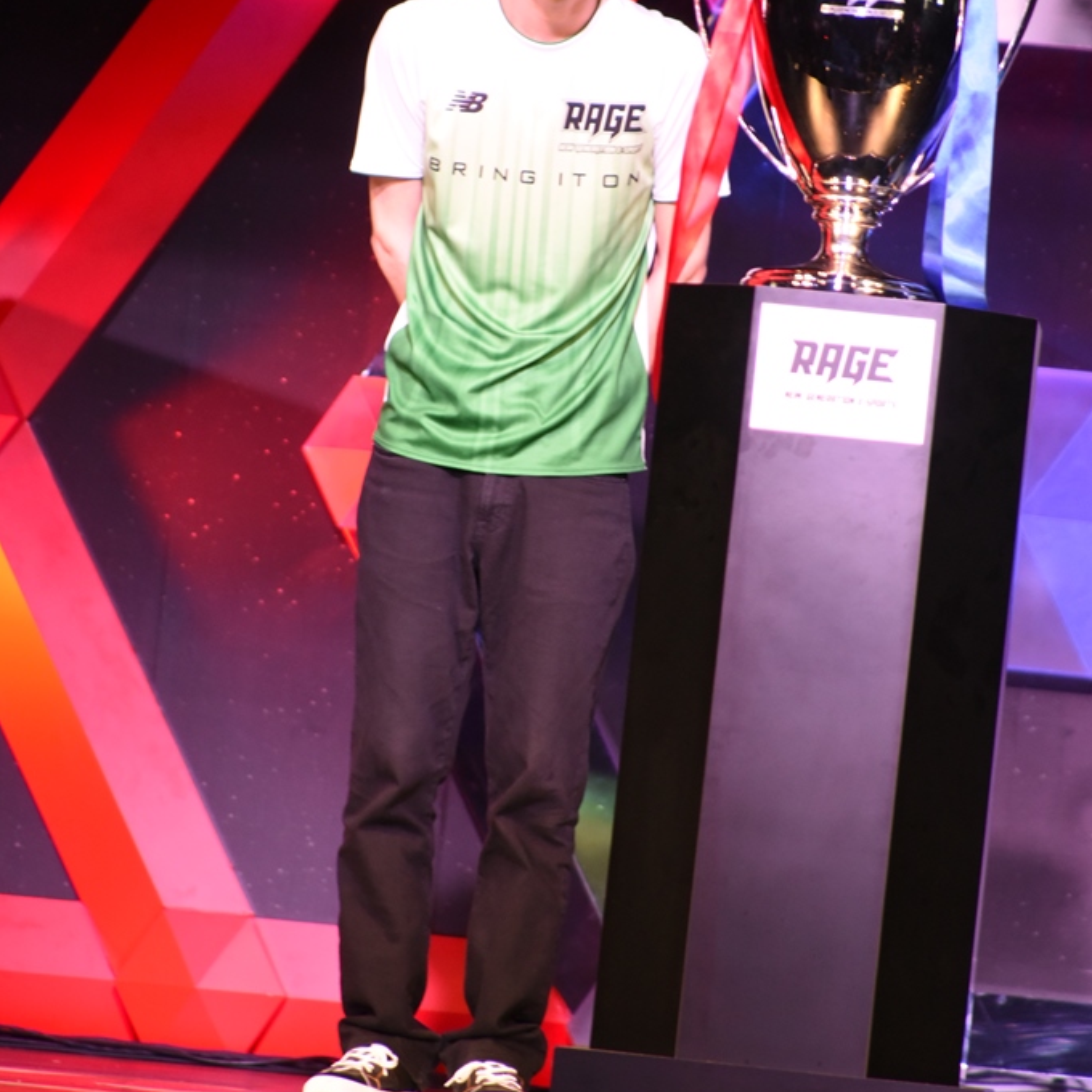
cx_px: 547
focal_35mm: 320
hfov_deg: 5.5
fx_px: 11421
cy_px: 344
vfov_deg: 5.5
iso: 2500
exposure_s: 1/100
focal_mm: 250
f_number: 6.3
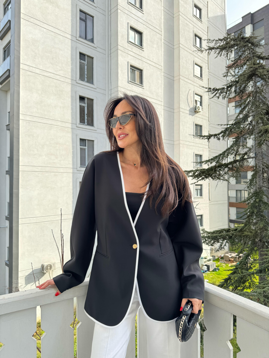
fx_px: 249
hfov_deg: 56.8
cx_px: 134
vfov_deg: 71.6
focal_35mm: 24
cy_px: 179
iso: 80
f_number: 1.78
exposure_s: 1/323
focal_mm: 6.76
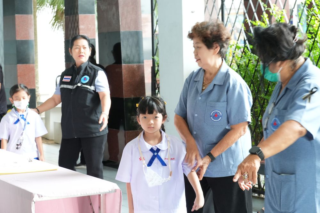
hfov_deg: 23.0
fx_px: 787
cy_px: 106
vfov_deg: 15.5
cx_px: 160
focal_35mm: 88
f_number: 7.1
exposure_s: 1/50
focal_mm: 59
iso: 1600
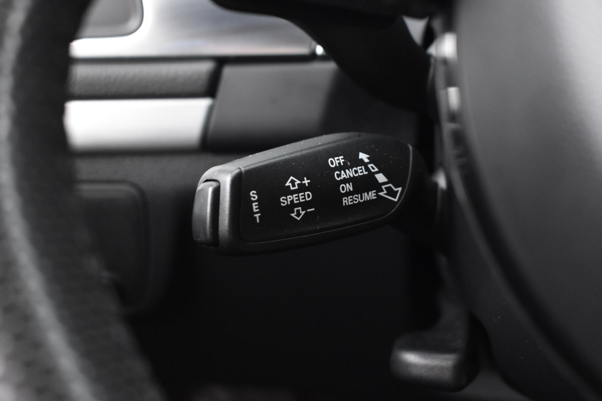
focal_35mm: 57
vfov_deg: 23.8
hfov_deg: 35.1
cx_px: 301
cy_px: 200
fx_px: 953
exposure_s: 1/4
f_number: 4.8
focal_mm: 38
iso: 3200
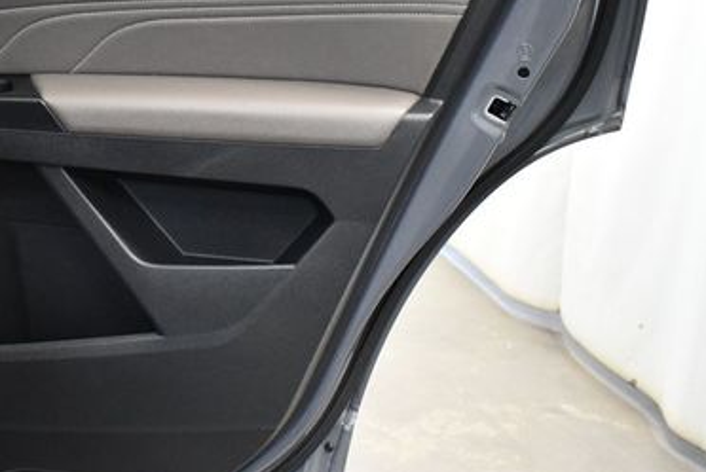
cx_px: 106
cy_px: 148
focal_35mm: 62
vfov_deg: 21.9
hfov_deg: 31.2
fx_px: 1217
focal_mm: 18
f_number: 3.5
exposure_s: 1/100
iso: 3200
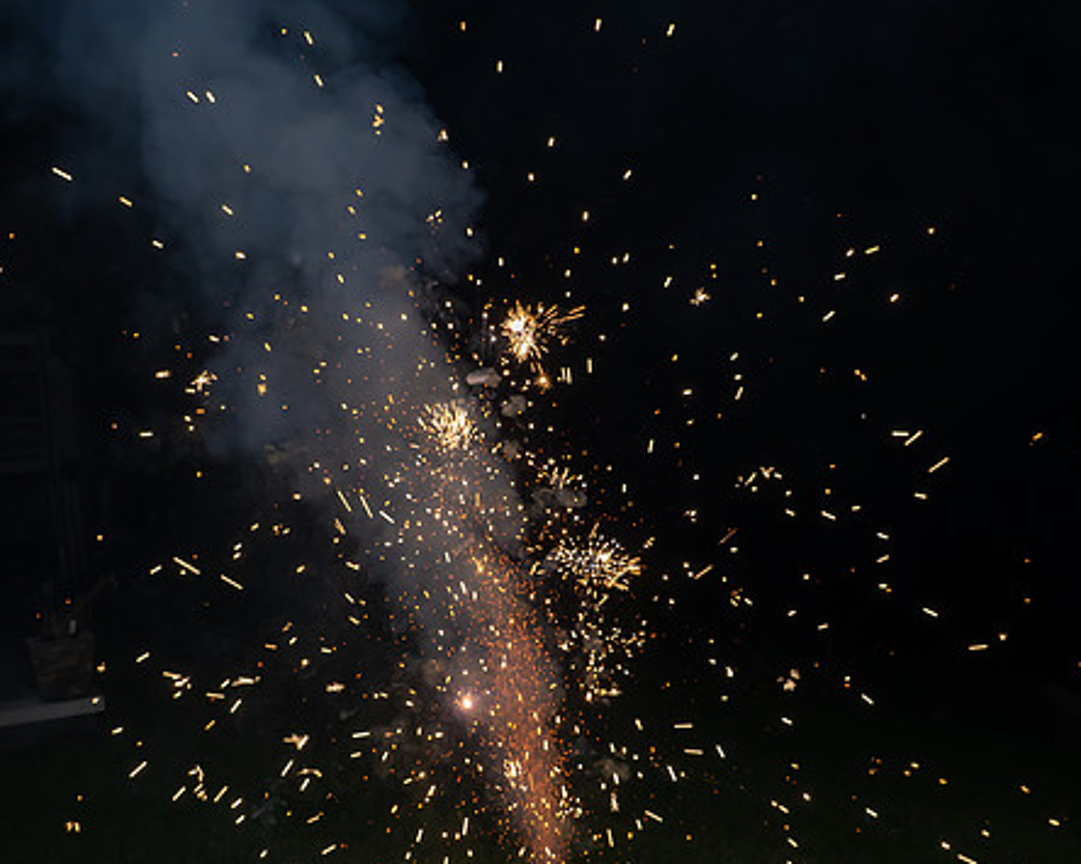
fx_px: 1152
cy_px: 521
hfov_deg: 50.3
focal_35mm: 36
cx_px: 510
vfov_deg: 40.9
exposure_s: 1/250
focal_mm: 17
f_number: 7.1
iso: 500
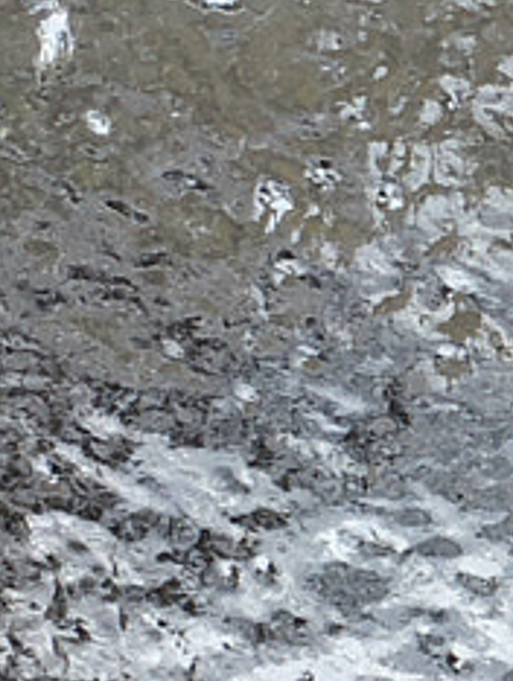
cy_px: 550
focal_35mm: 198
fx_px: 3905
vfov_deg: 10.0
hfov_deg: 7.2
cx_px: 1023
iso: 25
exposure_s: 1/3077
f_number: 2.2
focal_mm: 4.15
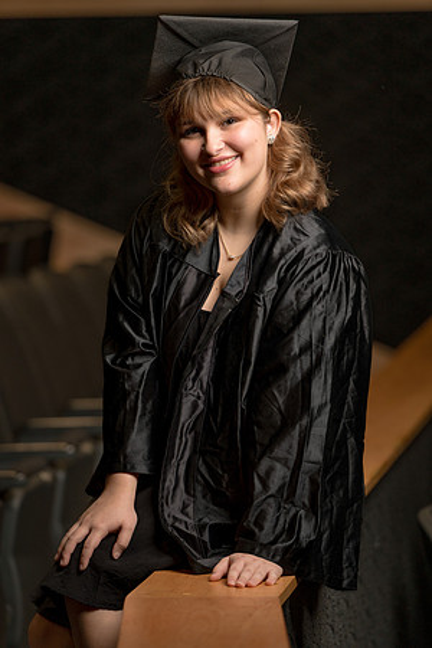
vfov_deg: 11.4
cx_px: 216
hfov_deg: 7.6
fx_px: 3240
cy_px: 324
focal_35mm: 180
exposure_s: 1/250
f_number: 3.5
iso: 200
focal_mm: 180
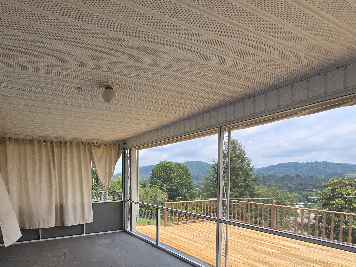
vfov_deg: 63.6
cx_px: 123
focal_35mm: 20
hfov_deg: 79.5
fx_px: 206
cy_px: 187
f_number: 2.2
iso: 125
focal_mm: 2.2
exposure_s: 1/2000
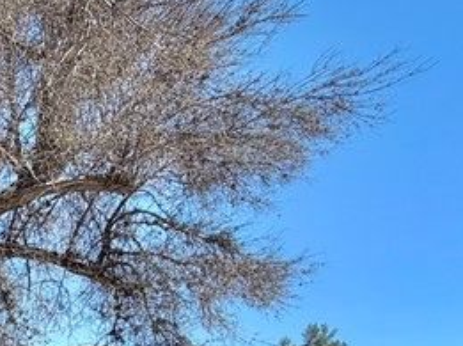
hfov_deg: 25.7
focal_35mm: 55
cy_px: 495
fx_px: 735
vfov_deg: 22.5
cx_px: -239
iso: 20
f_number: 2.2
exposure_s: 1/820
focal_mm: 2.22
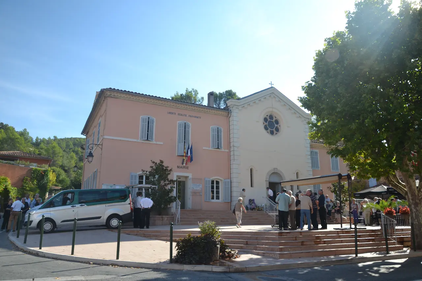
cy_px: 140
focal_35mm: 27
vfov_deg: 47.9
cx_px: 211
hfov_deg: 67.4
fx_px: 316
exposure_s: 1/125
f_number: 5.6
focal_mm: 18
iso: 100
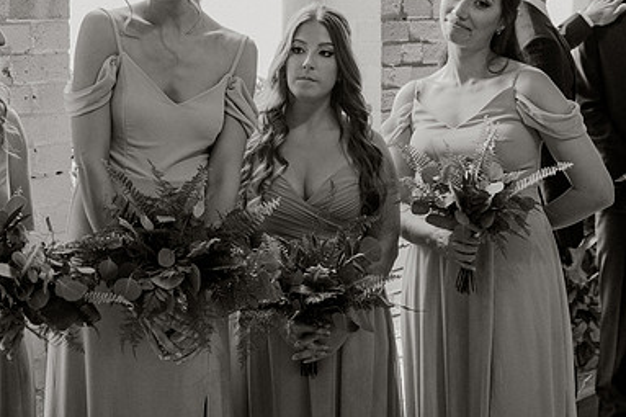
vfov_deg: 20.4
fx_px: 1147
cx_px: 279
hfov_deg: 30.5
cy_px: 93
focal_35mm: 66
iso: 1250
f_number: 3.2
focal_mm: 40
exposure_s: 1/125
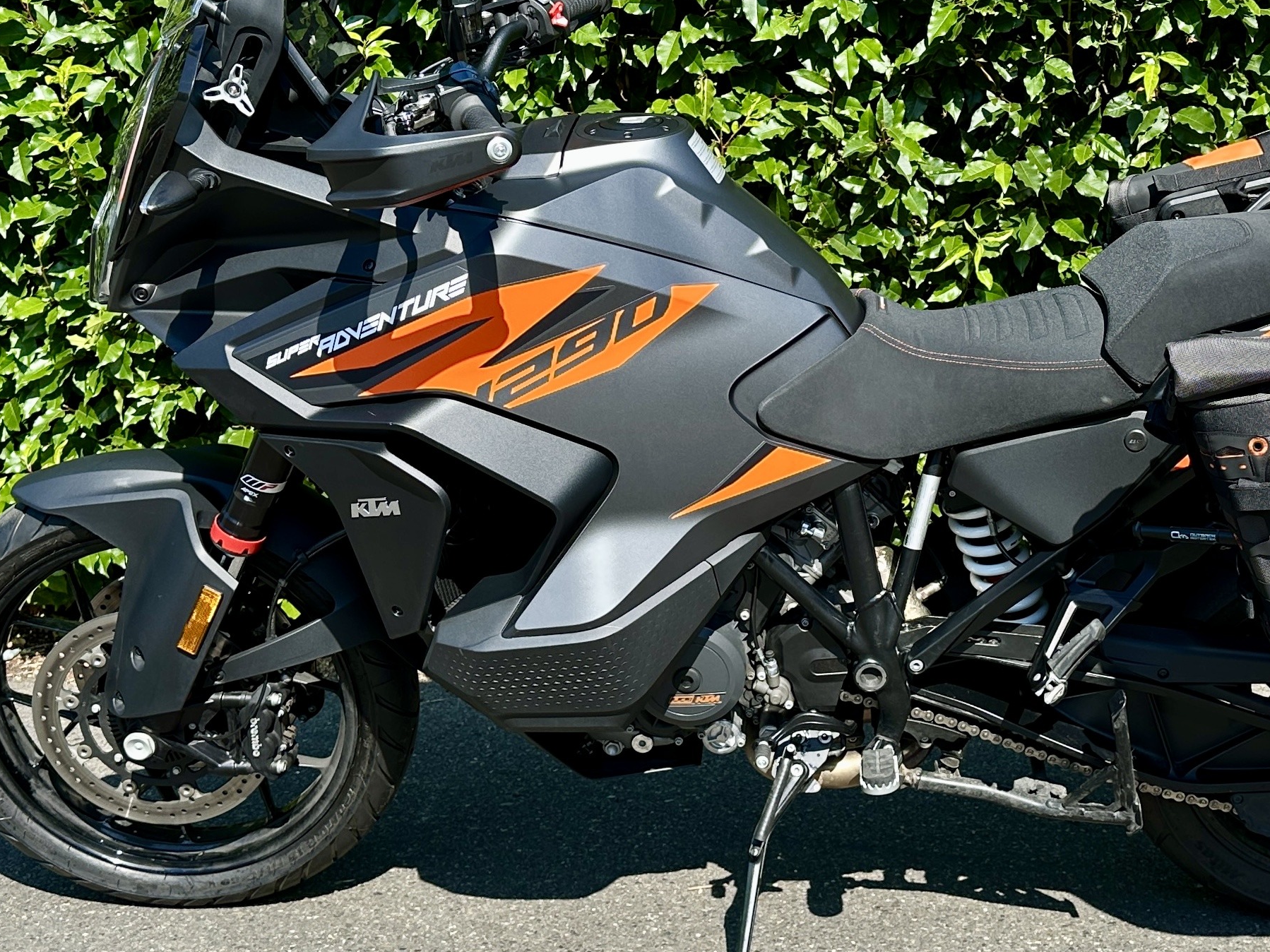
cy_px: 412
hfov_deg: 51.9
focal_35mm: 35
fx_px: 1284
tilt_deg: -6.9
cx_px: 816
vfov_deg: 40.6
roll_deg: -0.1
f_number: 1.78
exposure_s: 1/1131
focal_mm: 6.86
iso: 80
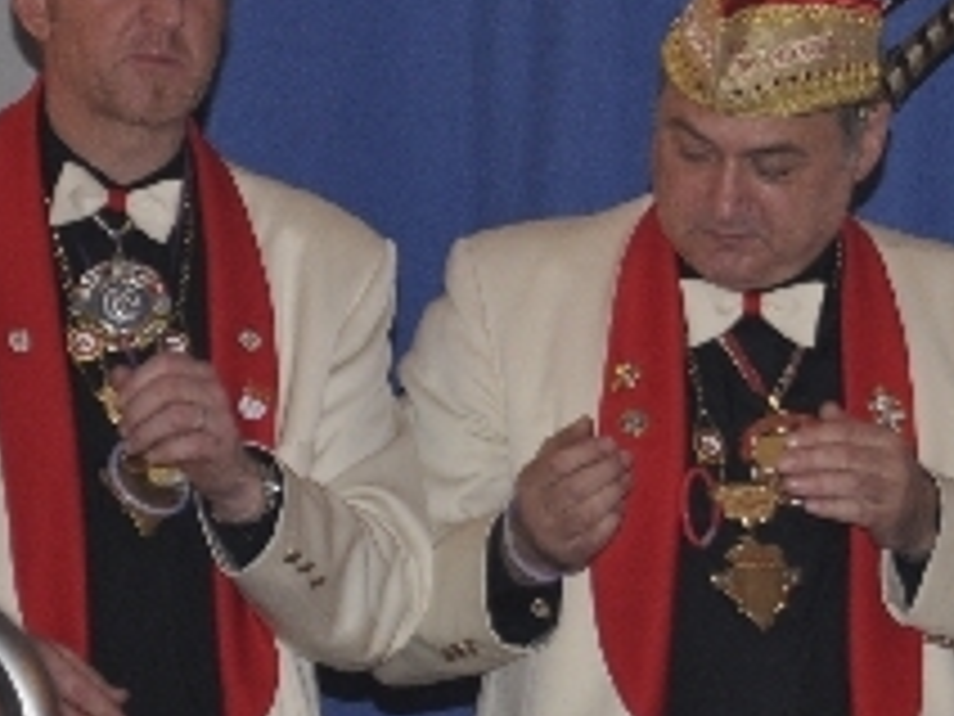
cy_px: 335
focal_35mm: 532
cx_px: 896
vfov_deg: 2.8
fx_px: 14662
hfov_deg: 3.7
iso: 400
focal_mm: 98
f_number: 5.6
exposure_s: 1/60
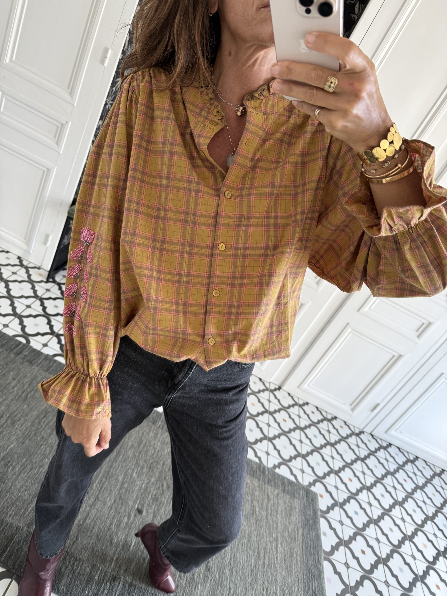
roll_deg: -33.3
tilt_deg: -44.3
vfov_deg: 71.6
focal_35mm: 24
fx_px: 413
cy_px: 298
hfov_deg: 56.8
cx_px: 224
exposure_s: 1/60
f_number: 1.78
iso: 250
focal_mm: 6.76
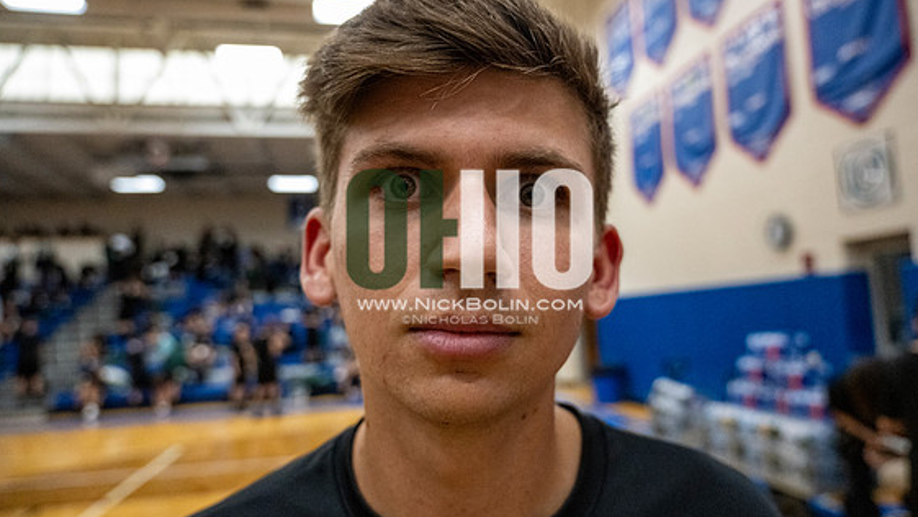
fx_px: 633
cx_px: 470
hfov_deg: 71.9
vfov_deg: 44.4
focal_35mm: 26
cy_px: 246
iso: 8000
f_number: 4
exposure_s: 1/800
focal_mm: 24
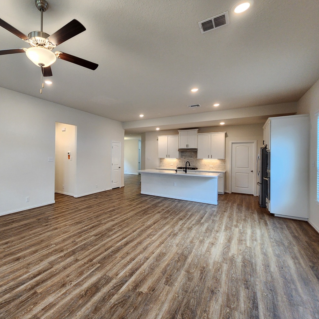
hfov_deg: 84.2
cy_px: 159
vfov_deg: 87.4
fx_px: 167
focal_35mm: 16
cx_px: 105
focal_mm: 2.2
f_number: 2.2
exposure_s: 1/60
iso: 160
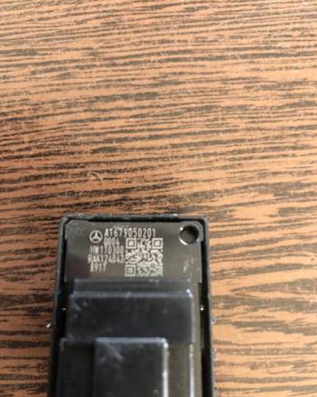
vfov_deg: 58.8
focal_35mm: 30
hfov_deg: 48.5
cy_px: 195
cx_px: 156
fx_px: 352
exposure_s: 1/17
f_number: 1.8
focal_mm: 4
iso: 100
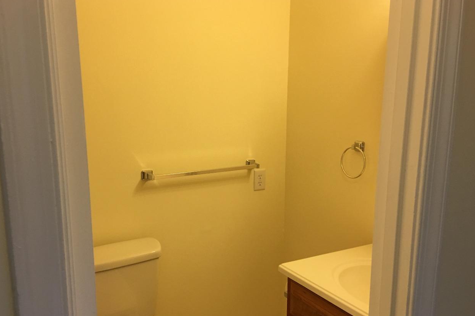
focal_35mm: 35
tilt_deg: -12.2
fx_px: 462
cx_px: 214
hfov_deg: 54.3
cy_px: 190
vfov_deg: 37.7
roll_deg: -0.2
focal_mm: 4.15
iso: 50
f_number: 2.2
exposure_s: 1/15
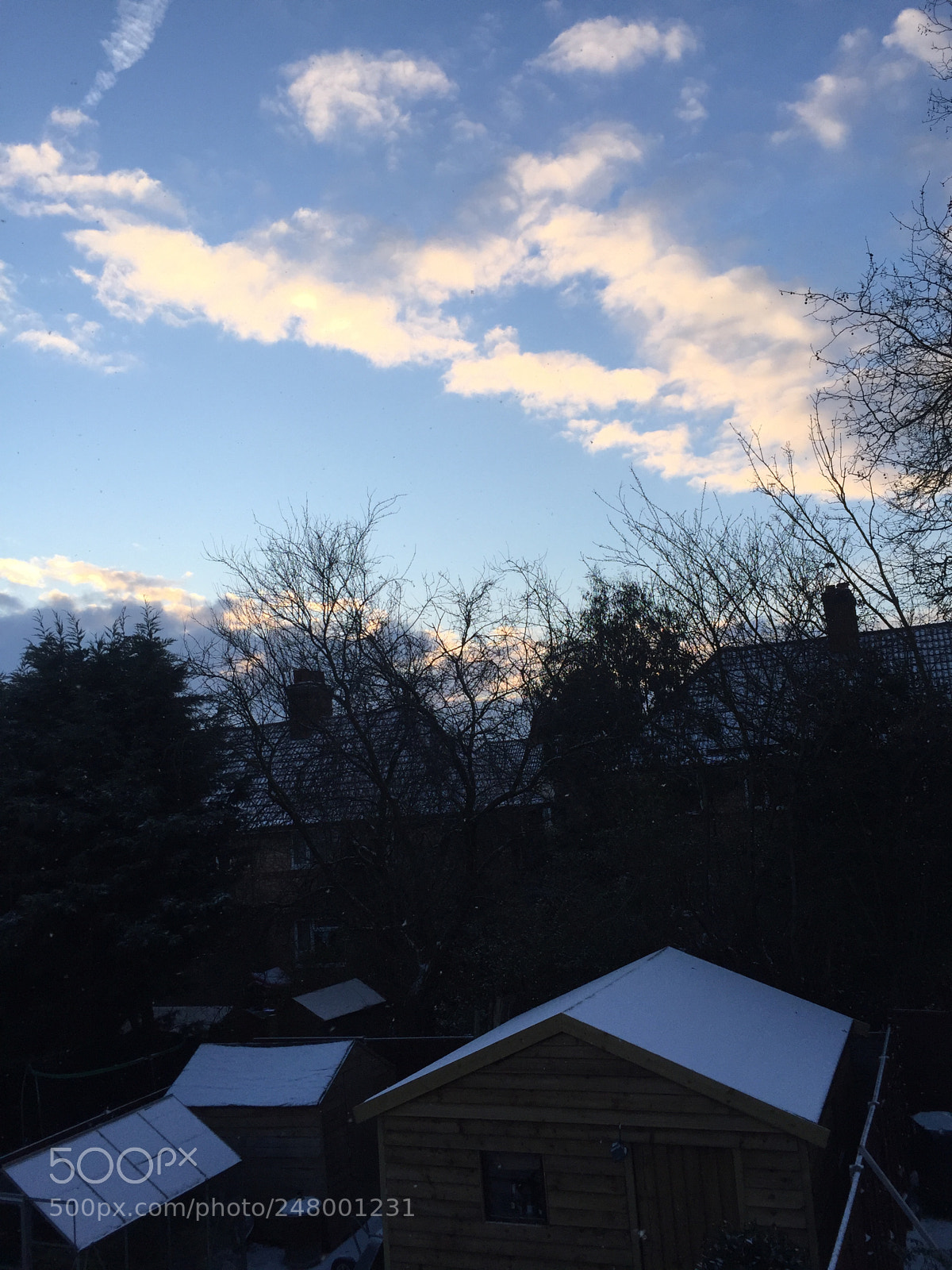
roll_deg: +4.8
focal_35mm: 29
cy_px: 635
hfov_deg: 48.2
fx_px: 1063
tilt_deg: +8.7
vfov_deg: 61.7
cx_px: 476
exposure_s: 1/746
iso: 32
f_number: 2.2
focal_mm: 4.15
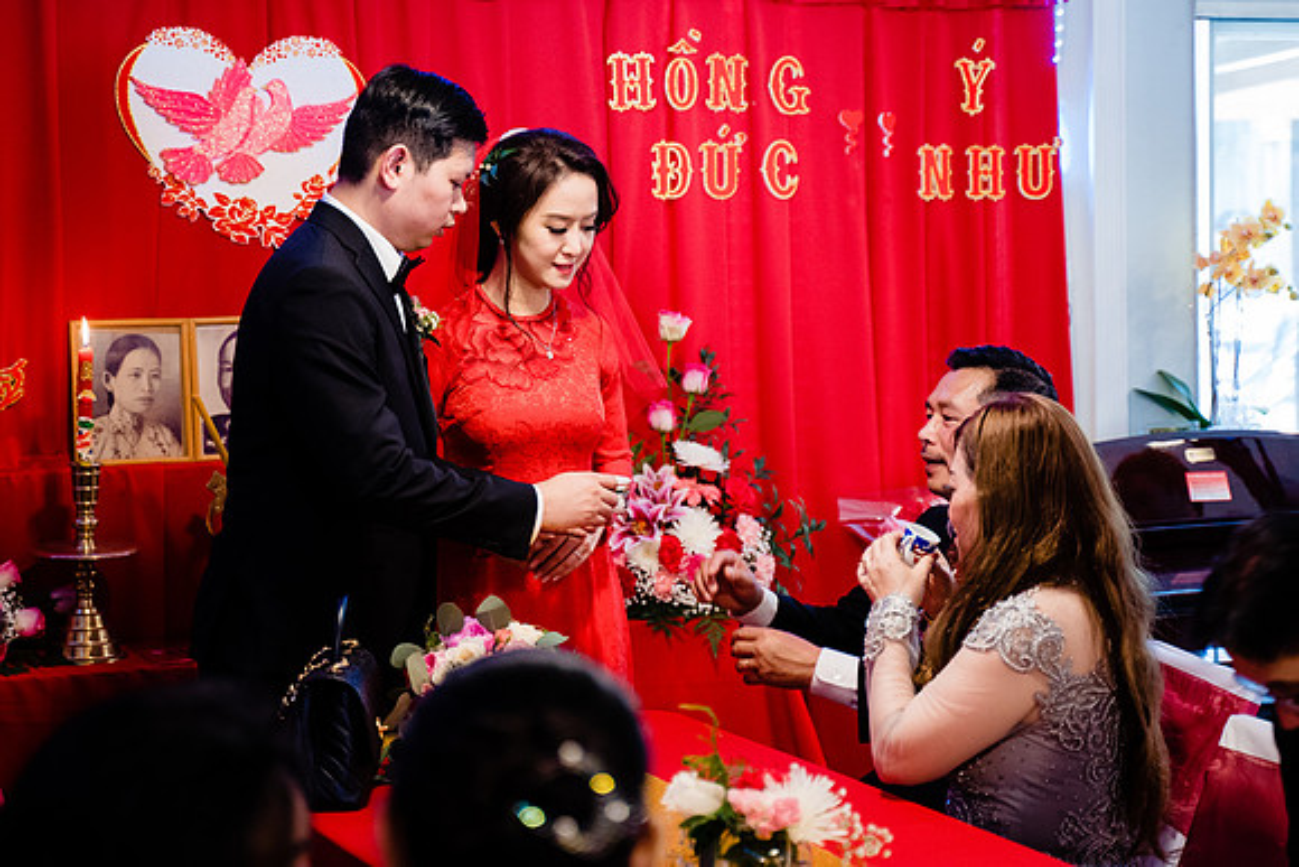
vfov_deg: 18.6
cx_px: 650
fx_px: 2650
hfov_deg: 27.5
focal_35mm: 73
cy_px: 354
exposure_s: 1/125
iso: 2500
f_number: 2.8
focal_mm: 62
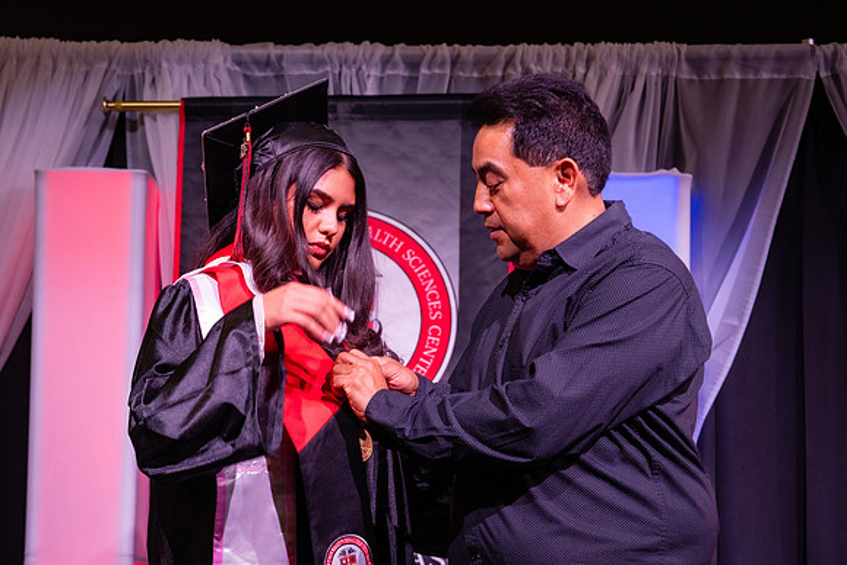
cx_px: 358
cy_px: 325
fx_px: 2113
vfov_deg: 15.2
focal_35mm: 90
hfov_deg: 22.7
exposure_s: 1/160
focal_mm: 70
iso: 1250
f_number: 5.6
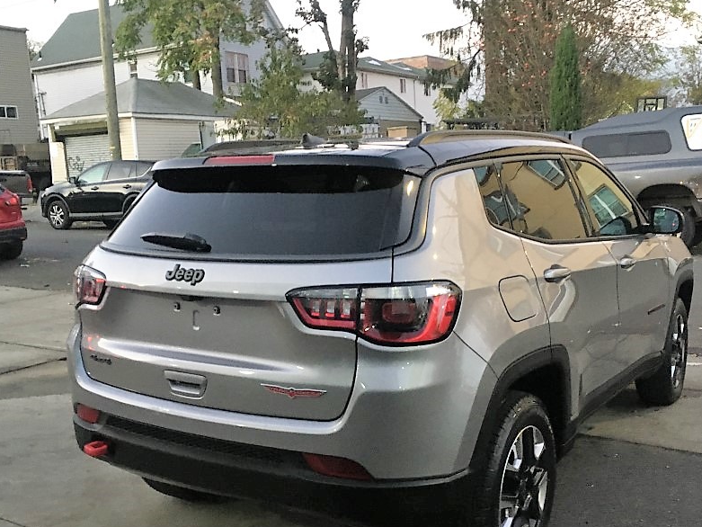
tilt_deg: -9.8
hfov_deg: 48.9
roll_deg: +1.9
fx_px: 771
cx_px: 370
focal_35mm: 38
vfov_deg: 37.6
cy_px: 309
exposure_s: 1/30
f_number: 2.2
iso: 200
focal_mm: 4.15
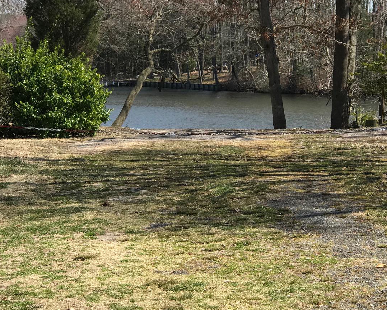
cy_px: 154
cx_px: 215
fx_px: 1192
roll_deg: -0.6
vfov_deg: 14.8
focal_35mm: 104
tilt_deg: -5.0
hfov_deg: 18.4
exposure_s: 1/515
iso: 20
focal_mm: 6.6
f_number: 2.8
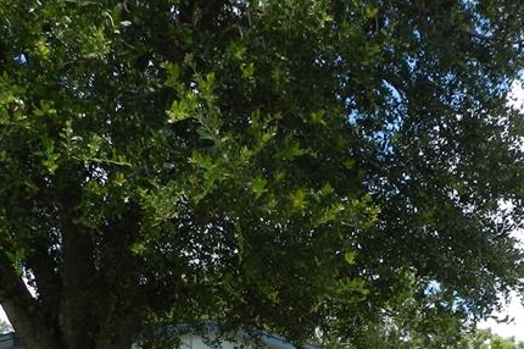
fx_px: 829
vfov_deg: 21.6
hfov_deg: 34.9
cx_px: 330
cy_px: 442
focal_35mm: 57
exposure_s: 1/800
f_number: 3.4
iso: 160
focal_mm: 4
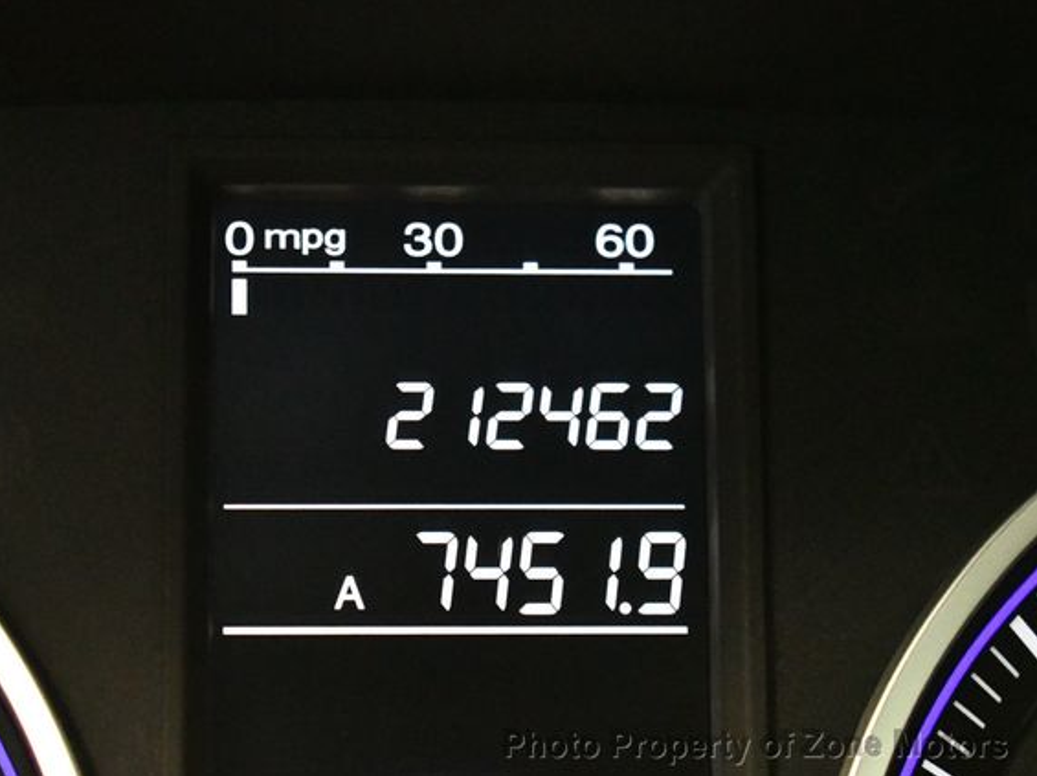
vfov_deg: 12.3
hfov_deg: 16.4
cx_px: 481
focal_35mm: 120
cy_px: 387
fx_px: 3593
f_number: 5.6
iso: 11400
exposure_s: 1/60
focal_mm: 55
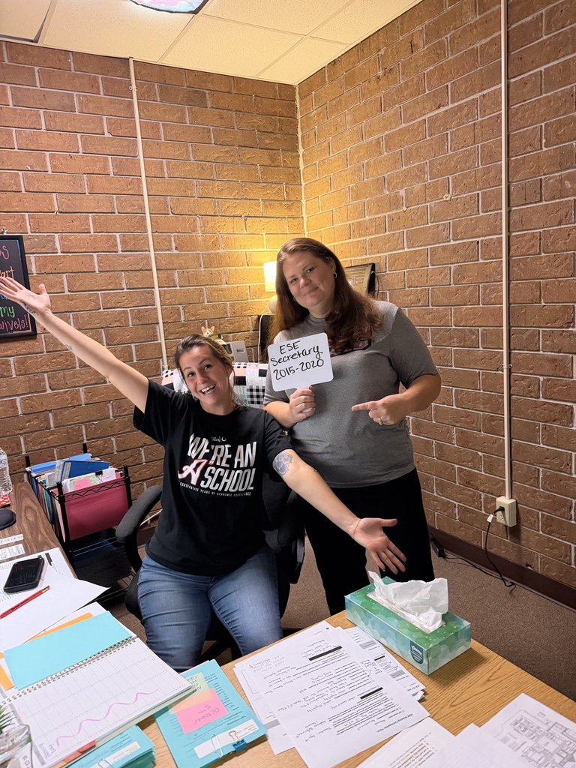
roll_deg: +3.8
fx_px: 532
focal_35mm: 24
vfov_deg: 71.6
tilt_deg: -9.7
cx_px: 288
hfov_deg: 56.8
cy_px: 384
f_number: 1.78
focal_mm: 6.76
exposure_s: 1/40
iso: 640
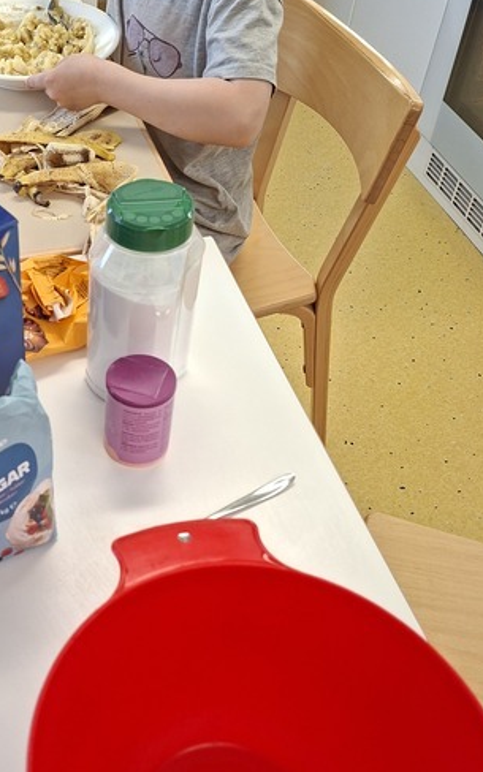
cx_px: 29
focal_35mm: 40
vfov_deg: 49.3
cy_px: 407
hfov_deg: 30.3
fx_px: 842
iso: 160
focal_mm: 5.54
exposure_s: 1/100
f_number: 1.8
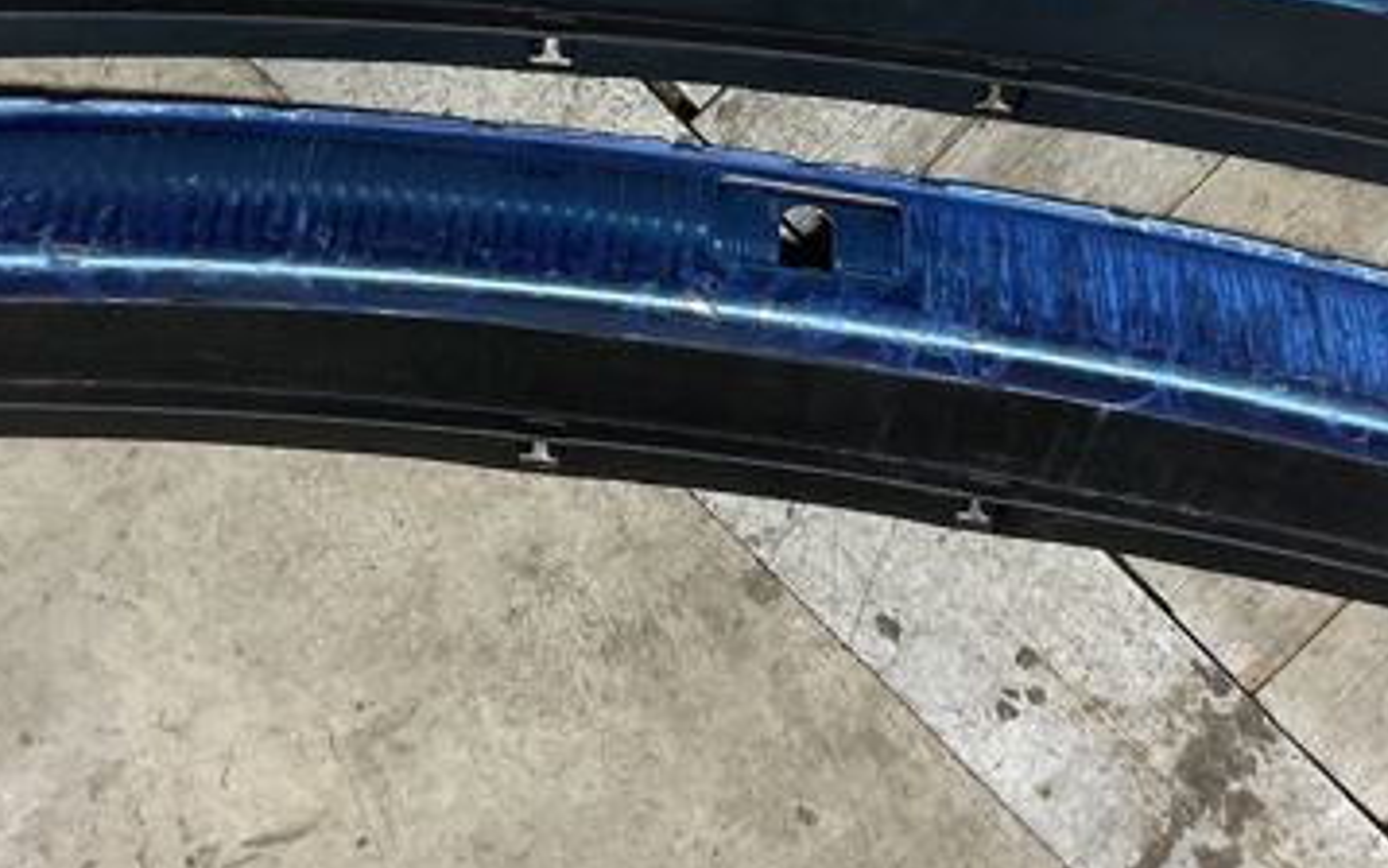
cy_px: 81
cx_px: 721
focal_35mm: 55
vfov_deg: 23.0
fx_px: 2081
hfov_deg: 36.9
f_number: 1.8
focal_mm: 3
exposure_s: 1/25
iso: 320
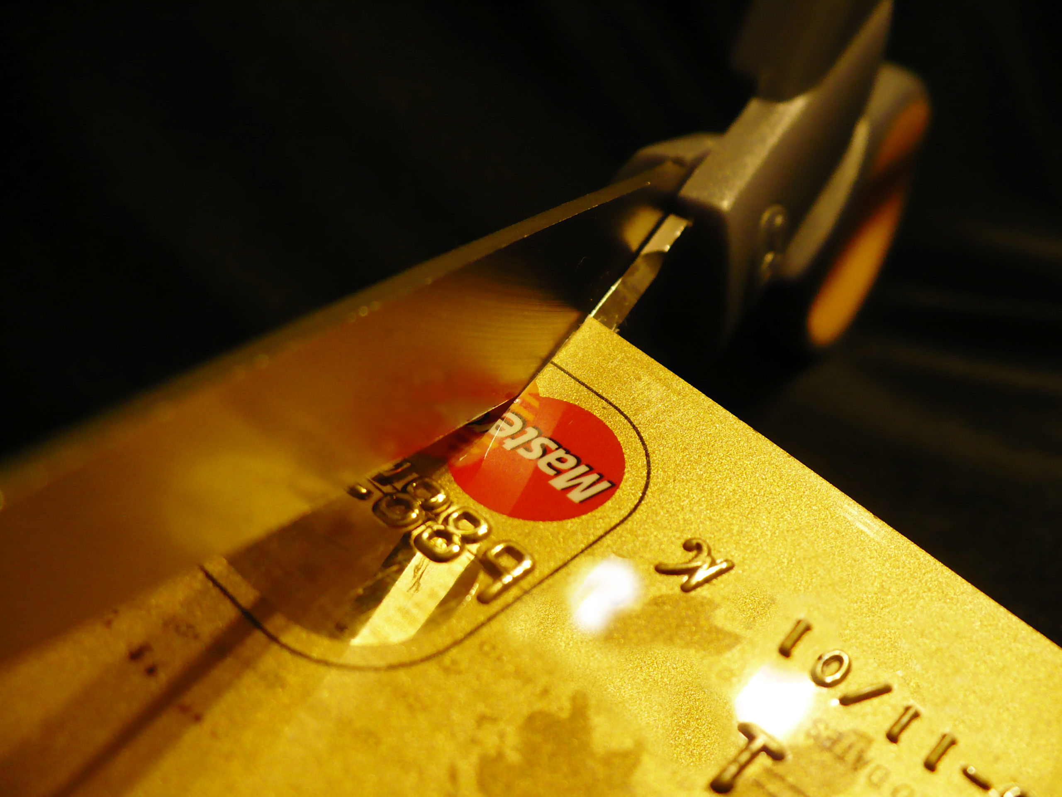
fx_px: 1135
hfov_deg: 50.1
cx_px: 531
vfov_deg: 38.7
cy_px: 398
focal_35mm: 37
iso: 200
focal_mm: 6.1
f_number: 2.8
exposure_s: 1/20
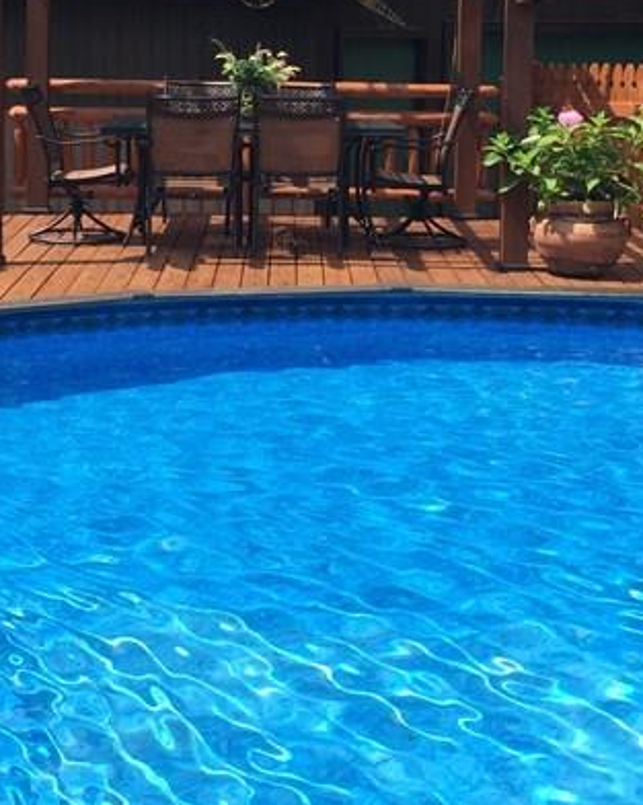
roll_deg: -1.2
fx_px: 1762
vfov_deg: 25.4
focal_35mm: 74
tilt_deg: -5.3
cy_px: 203
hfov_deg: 20.6
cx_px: 244
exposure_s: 1/1099
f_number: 2.2
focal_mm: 4.15
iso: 32
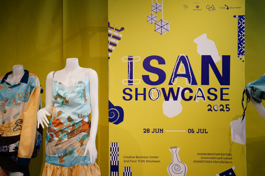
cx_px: 132
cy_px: 88
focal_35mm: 42
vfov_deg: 31.6
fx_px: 312
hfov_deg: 46.0
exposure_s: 1/125
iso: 500
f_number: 2.8
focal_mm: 42.4
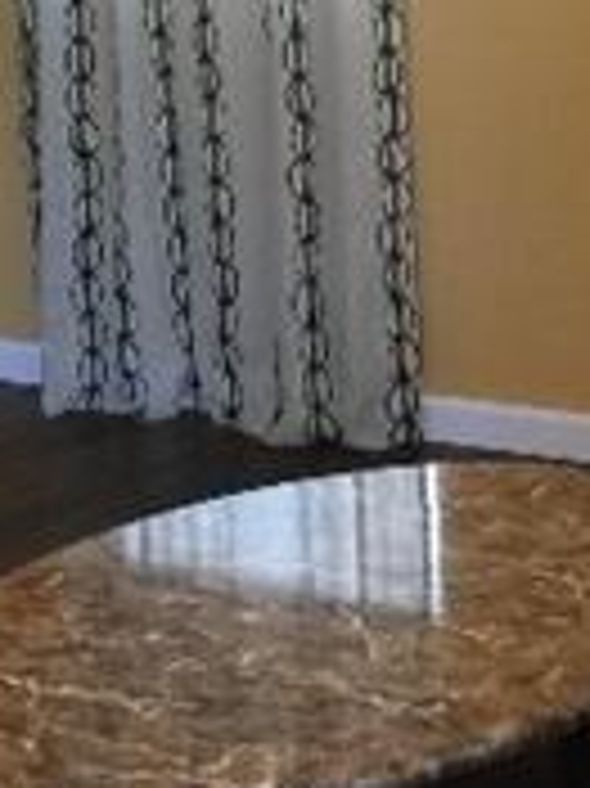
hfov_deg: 11.7
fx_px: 2890
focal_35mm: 127
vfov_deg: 14.7
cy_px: -304
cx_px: 277
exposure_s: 1/15
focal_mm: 4.15
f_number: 2.2
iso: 125
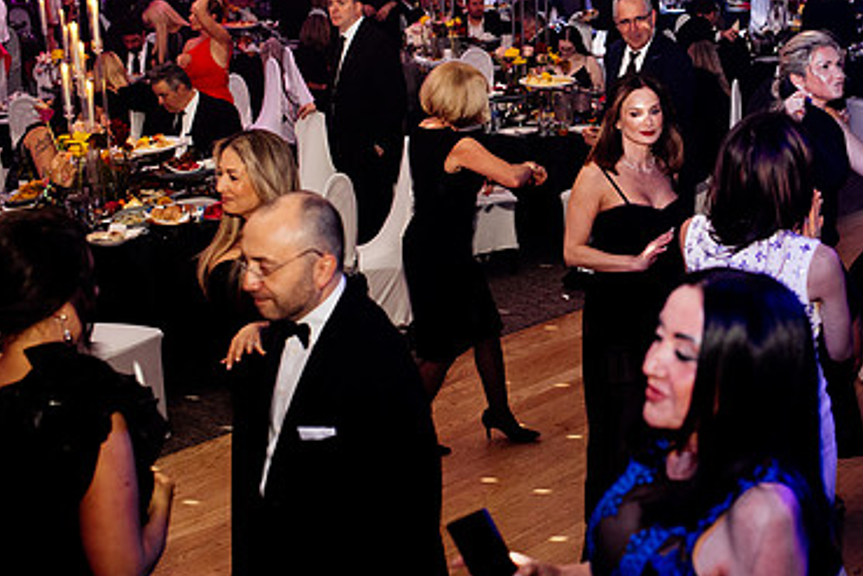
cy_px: 212
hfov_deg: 35.7
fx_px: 1318
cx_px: 608
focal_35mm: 55
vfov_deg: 24.5
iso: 2000
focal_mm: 35
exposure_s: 1/200
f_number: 2.8
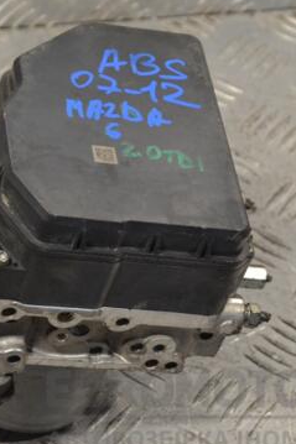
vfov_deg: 14.9
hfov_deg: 9.9
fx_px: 1701
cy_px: 224
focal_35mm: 138
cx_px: 24
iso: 3200
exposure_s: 1/250
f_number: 8
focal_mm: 55
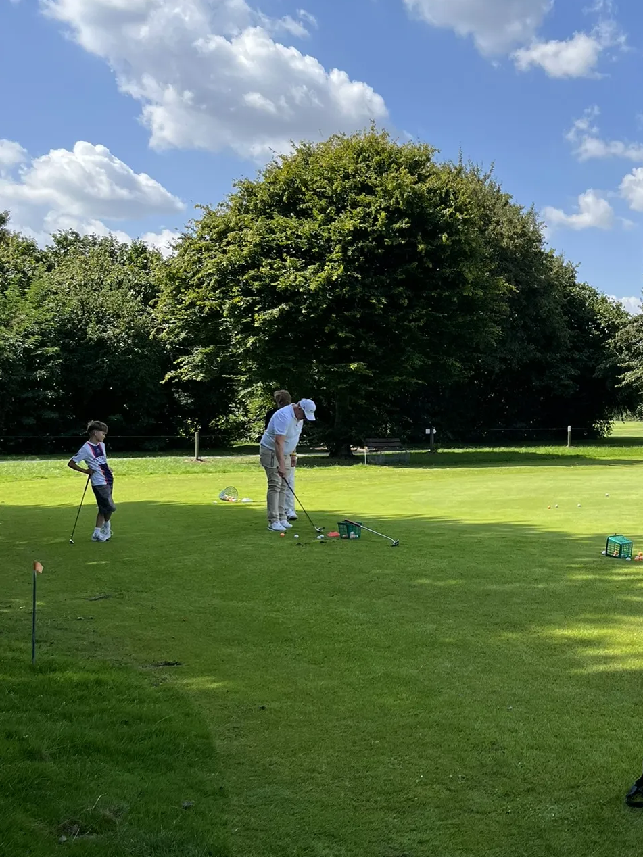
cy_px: 440
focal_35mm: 42
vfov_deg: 44.8
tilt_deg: -0.7
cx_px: 518
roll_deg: -0.4
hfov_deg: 33.3
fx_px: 1040
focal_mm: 5.1
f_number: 1.6
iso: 50
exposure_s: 1/2358
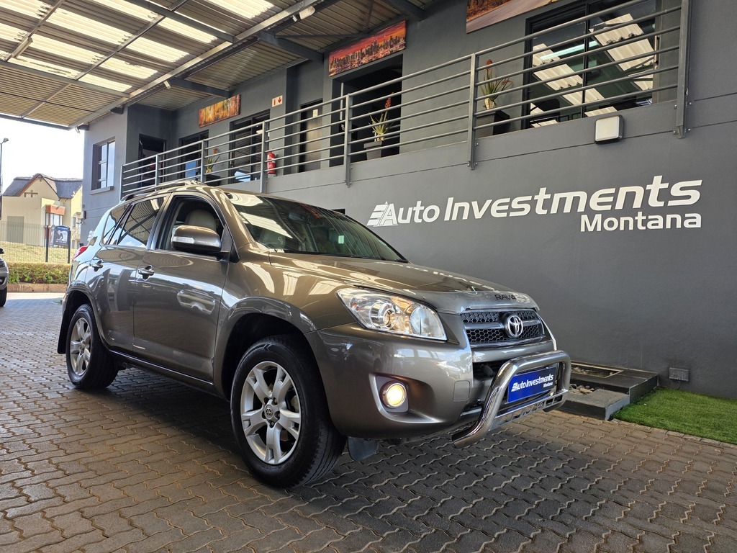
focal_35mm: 23
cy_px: 276
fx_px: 490
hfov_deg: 73.9
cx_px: 368
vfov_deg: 58.9
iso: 40
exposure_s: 1/180
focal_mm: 6.25
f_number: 1.7
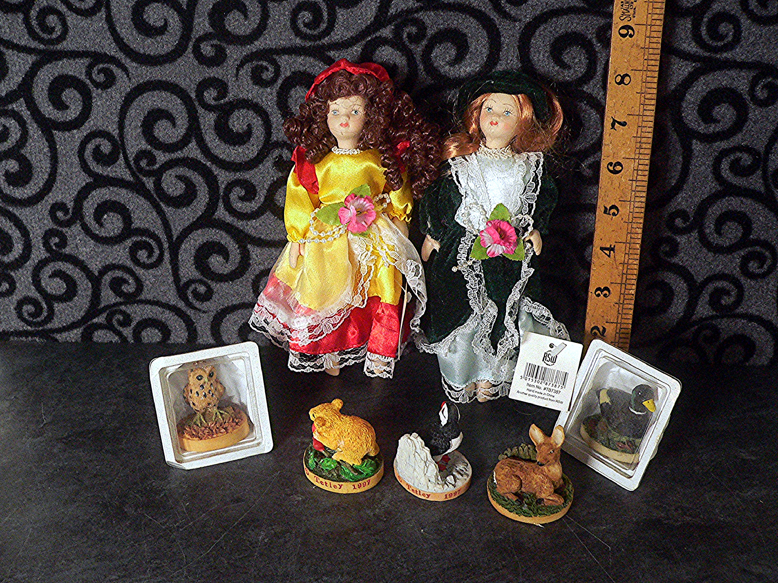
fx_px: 809
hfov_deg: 51.4
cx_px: 389
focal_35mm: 36
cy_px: 292
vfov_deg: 39.7
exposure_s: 1/25
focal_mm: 6
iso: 400
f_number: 2.8
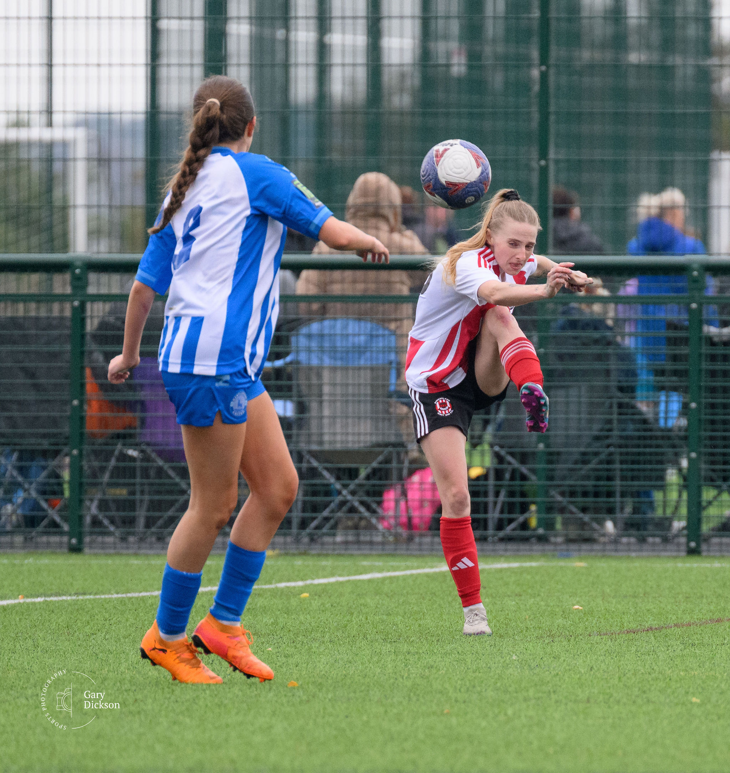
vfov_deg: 1.8
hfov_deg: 1.7
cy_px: 642
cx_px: 598
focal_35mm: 981
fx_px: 24101
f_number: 5.6
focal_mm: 400
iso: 2500
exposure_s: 1/1250
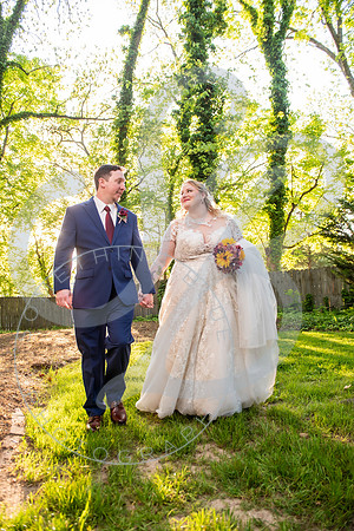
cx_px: 177
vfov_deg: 73.7
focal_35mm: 24
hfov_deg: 53.1
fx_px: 354
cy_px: 266
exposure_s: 1/160
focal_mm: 24
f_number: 4
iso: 160
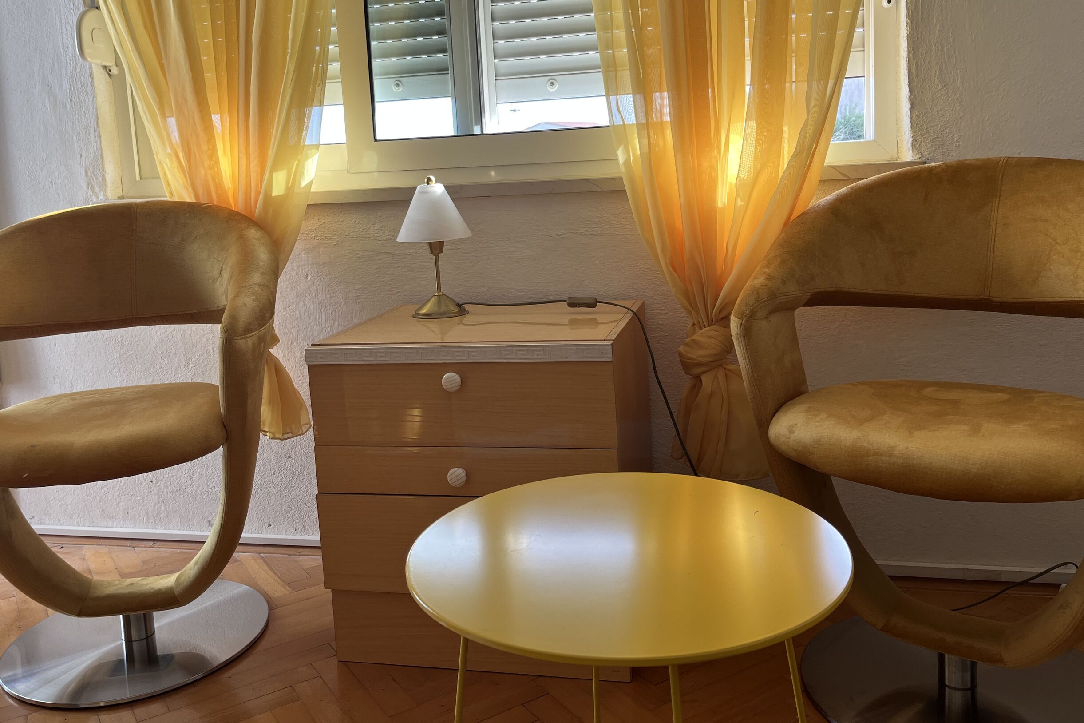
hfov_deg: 60.3
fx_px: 933
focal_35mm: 31
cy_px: 271
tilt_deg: -6.7
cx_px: 536
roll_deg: +3.1
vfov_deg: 42.0
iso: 32
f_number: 1.6
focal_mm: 5.1
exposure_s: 1/122
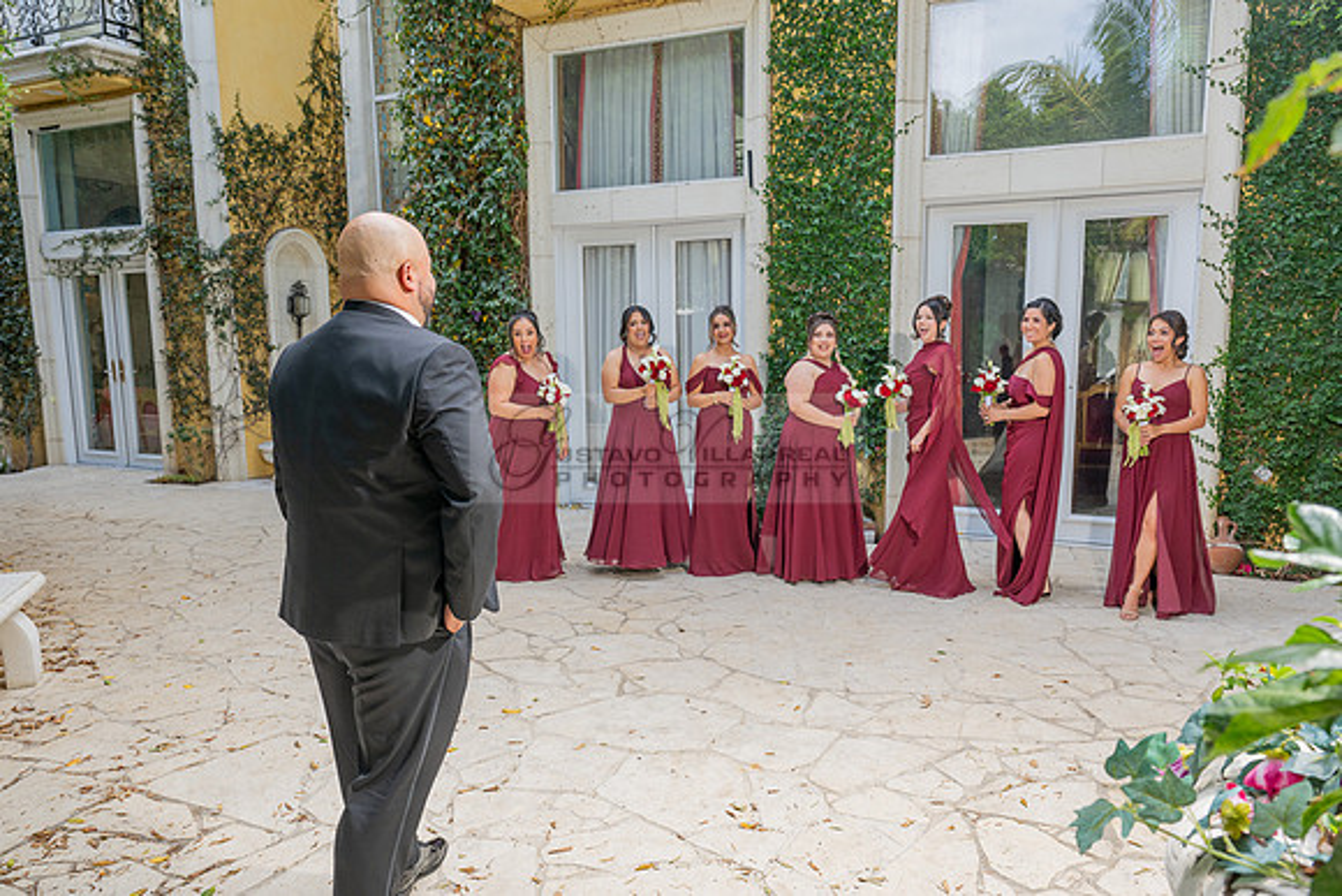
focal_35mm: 26
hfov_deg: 70.3
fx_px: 952
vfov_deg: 50.3
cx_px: 714
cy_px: 477
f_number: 5
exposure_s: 1/200
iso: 200
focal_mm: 24
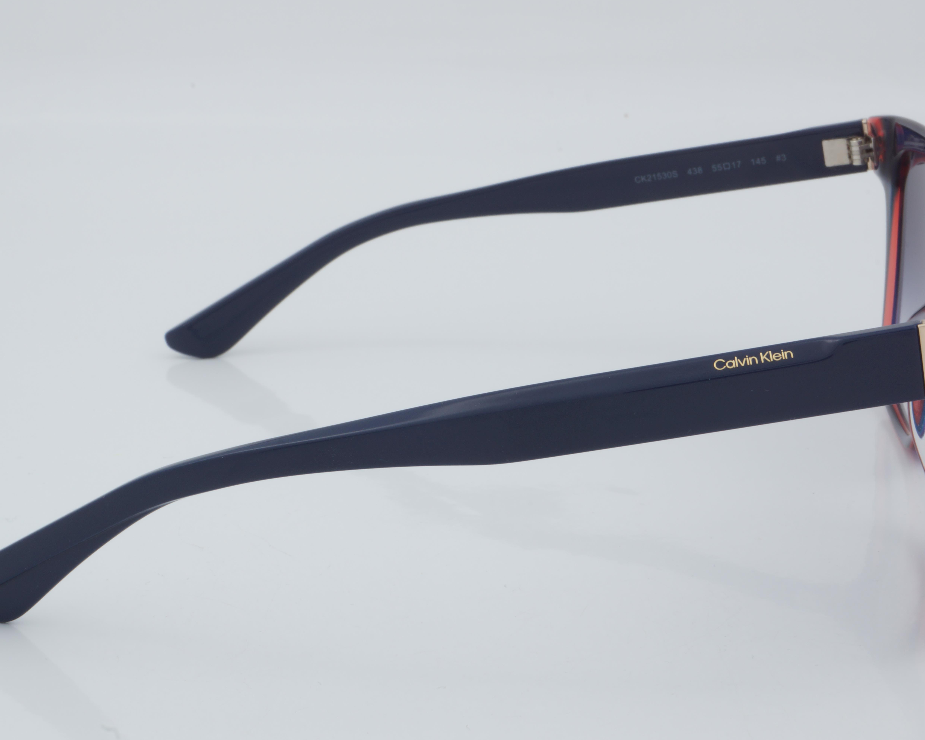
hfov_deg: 22.5
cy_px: 371
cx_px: 463
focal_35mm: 85
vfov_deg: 18.1
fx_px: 2327
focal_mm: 50
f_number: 32
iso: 100
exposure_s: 1/4
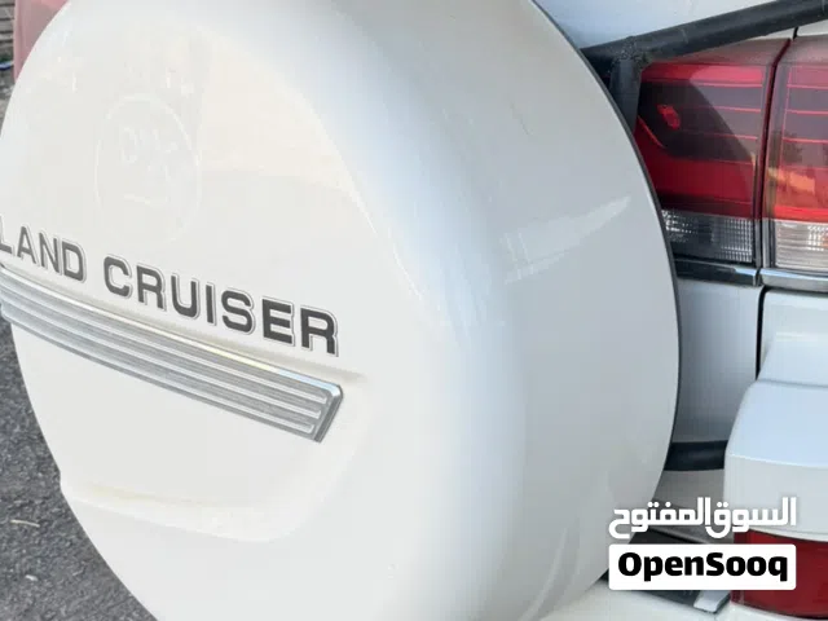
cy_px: 310
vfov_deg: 56.8
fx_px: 574
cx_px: 414
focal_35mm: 24
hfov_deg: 71.6
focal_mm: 6.76
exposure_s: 1/689
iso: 80
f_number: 1.78
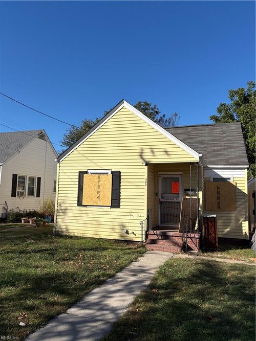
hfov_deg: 53.0
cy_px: 170
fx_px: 256
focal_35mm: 26
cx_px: 128
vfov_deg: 67.3
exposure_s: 1/4950
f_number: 1.6
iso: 50
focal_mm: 5.96
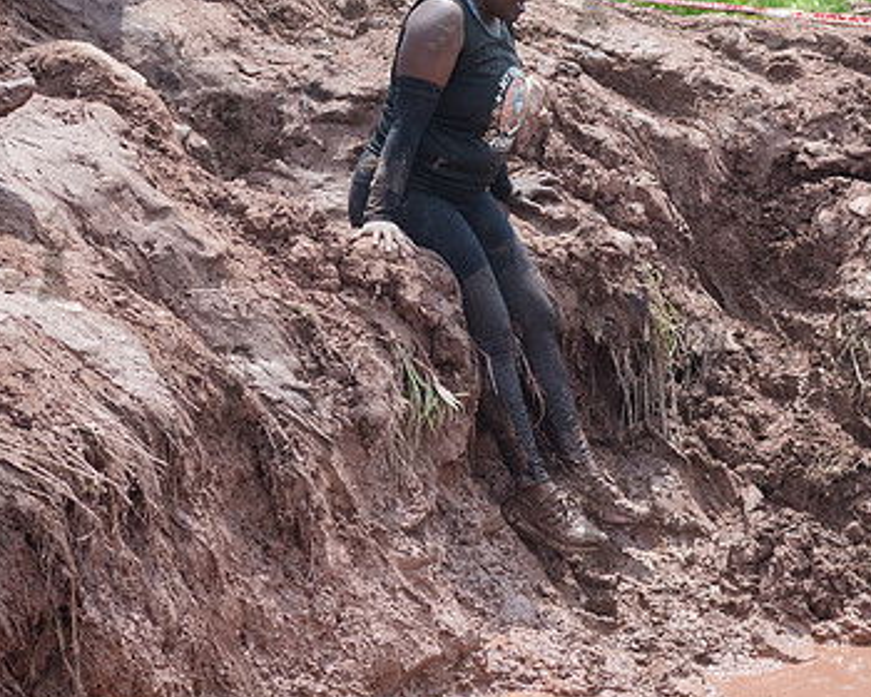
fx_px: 4846
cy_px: 323
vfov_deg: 8.2
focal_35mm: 188
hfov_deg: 10.3
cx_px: 459
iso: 1000
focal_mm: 80
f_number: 4
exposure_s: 1/4000
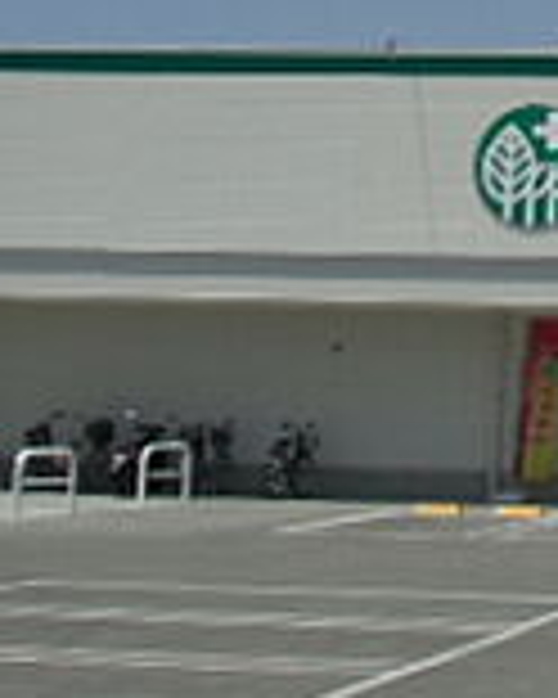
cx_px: 990
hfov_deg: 12.5
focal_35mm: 113
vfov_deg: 16.7
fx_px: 2333
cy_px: 32
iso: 64
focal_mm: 5.36
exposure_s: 1/1250
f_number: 3.5
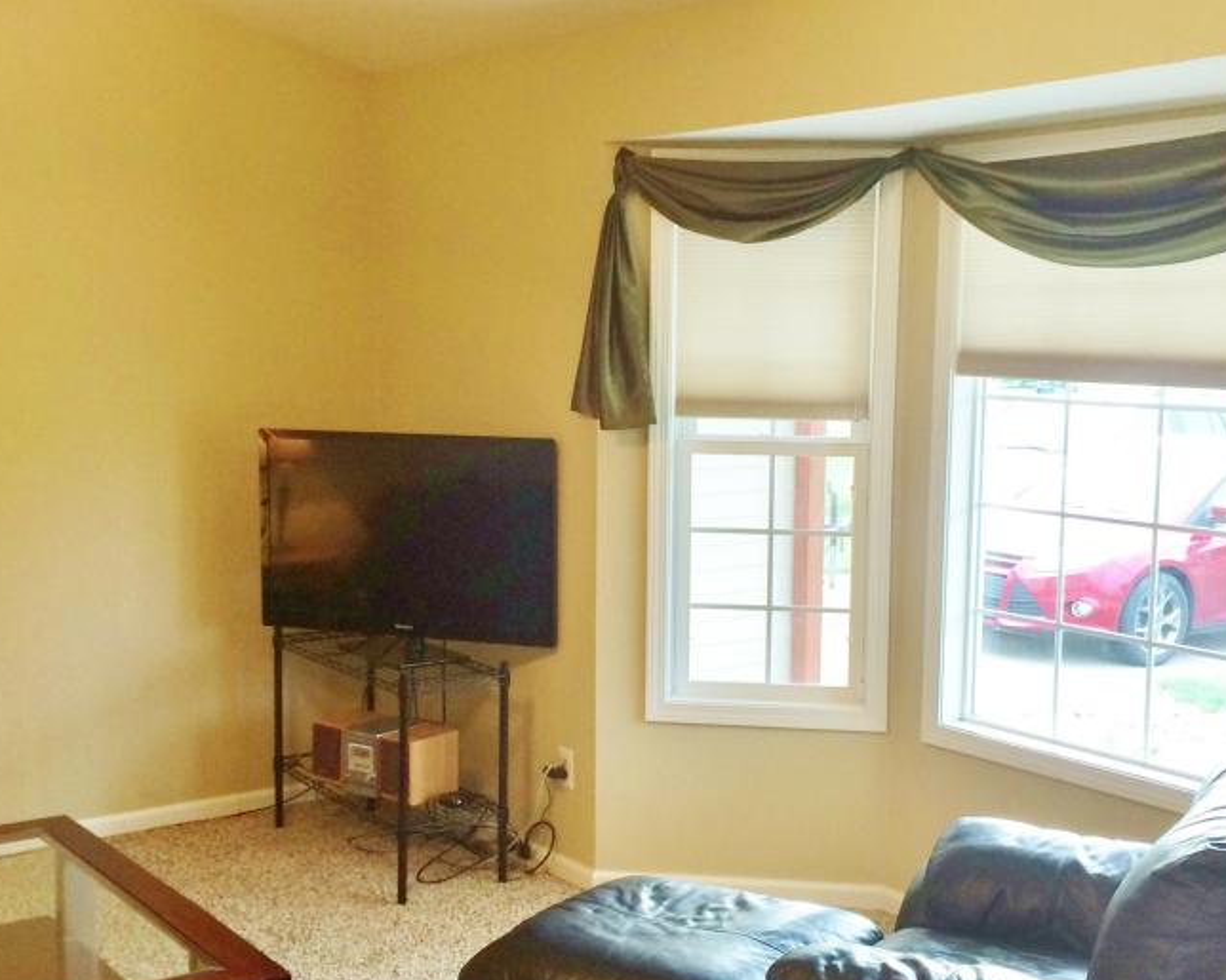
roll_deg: +0.0
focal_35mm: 45
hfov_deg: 41.1
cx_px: 672
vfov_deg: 33.4
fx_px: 1633
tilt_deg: -7.4
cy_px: 546
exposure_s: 1/30
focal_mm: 4.15
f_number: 2.2
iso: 64
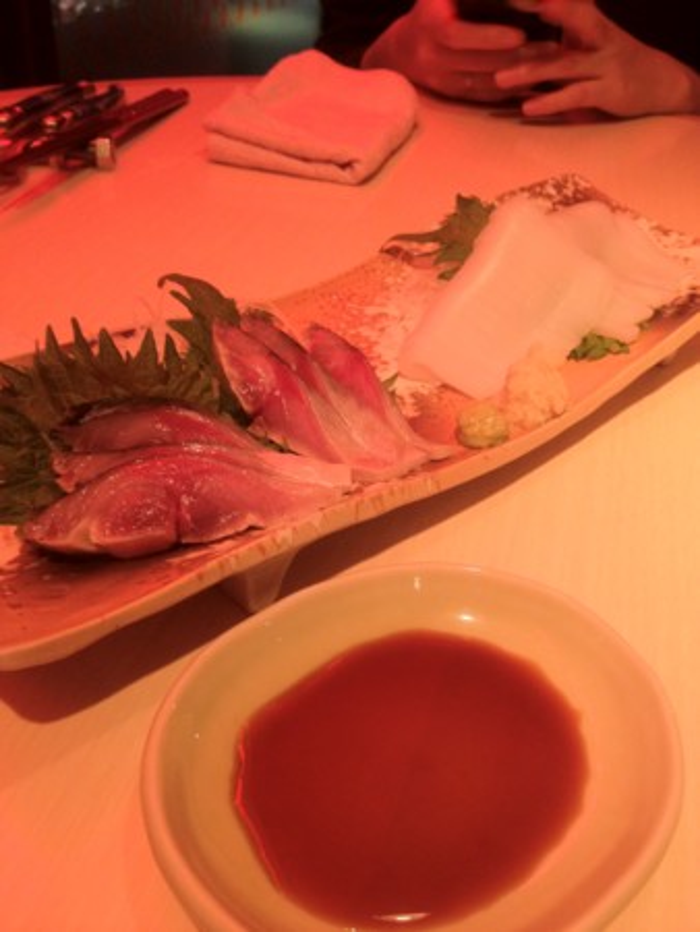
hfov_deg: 40.7
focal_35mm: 35
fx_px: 943
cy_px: 466
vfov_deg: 52.6
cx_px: 350
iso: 200
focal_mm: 4.28
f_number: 2.4
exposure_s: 1/20
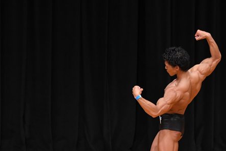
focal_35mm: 395
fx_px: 2480
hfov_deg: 5.2
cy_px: 115
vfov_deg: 3.5
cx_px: 186
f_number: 5.6
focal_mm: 150
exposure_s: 1/400
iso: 3200
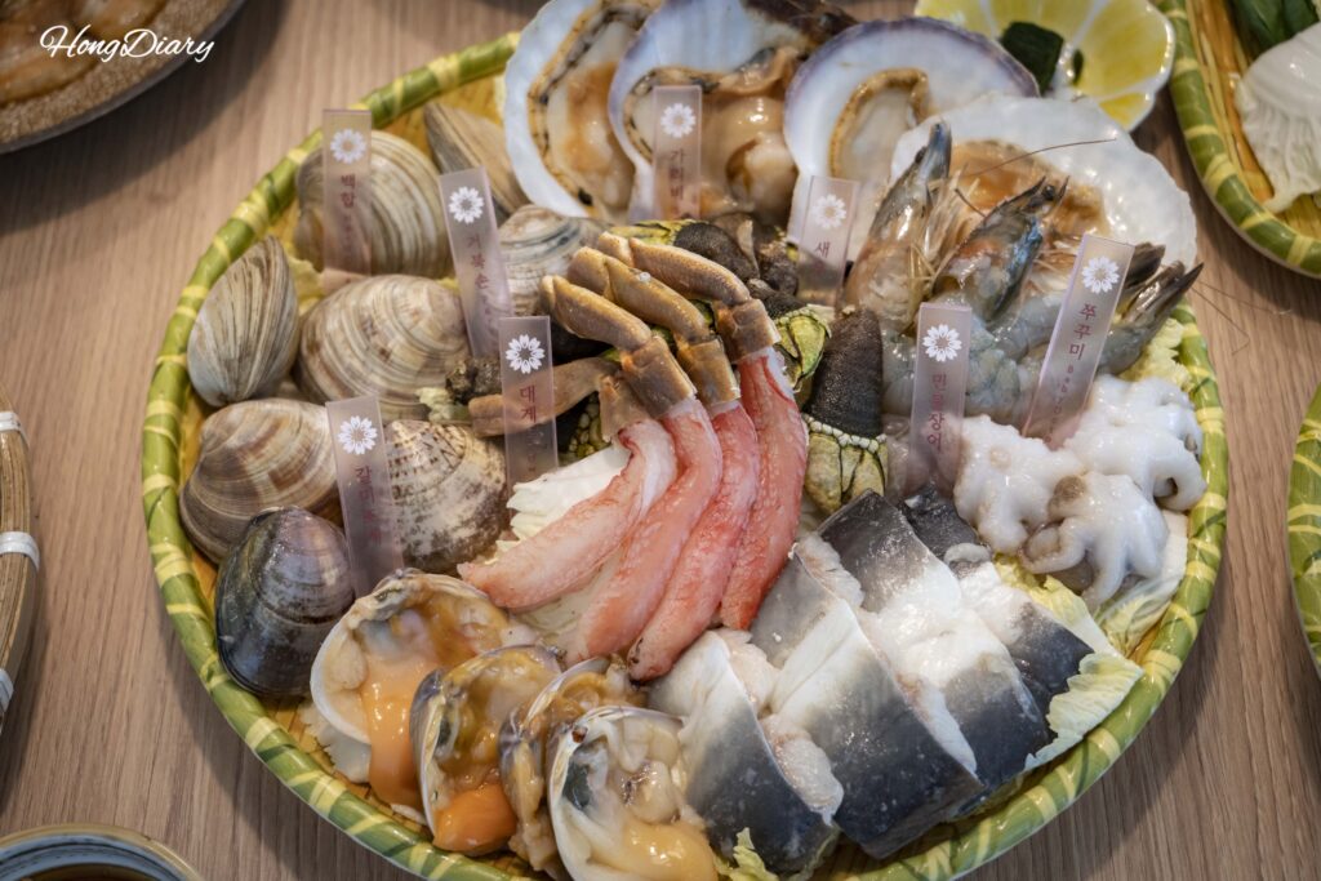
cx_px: 660
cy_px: 440
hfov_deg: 39.6
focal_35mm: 50
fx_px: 1835
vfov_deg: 27.0
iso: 1600
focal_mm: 50
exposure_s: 1/160
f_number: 5.6
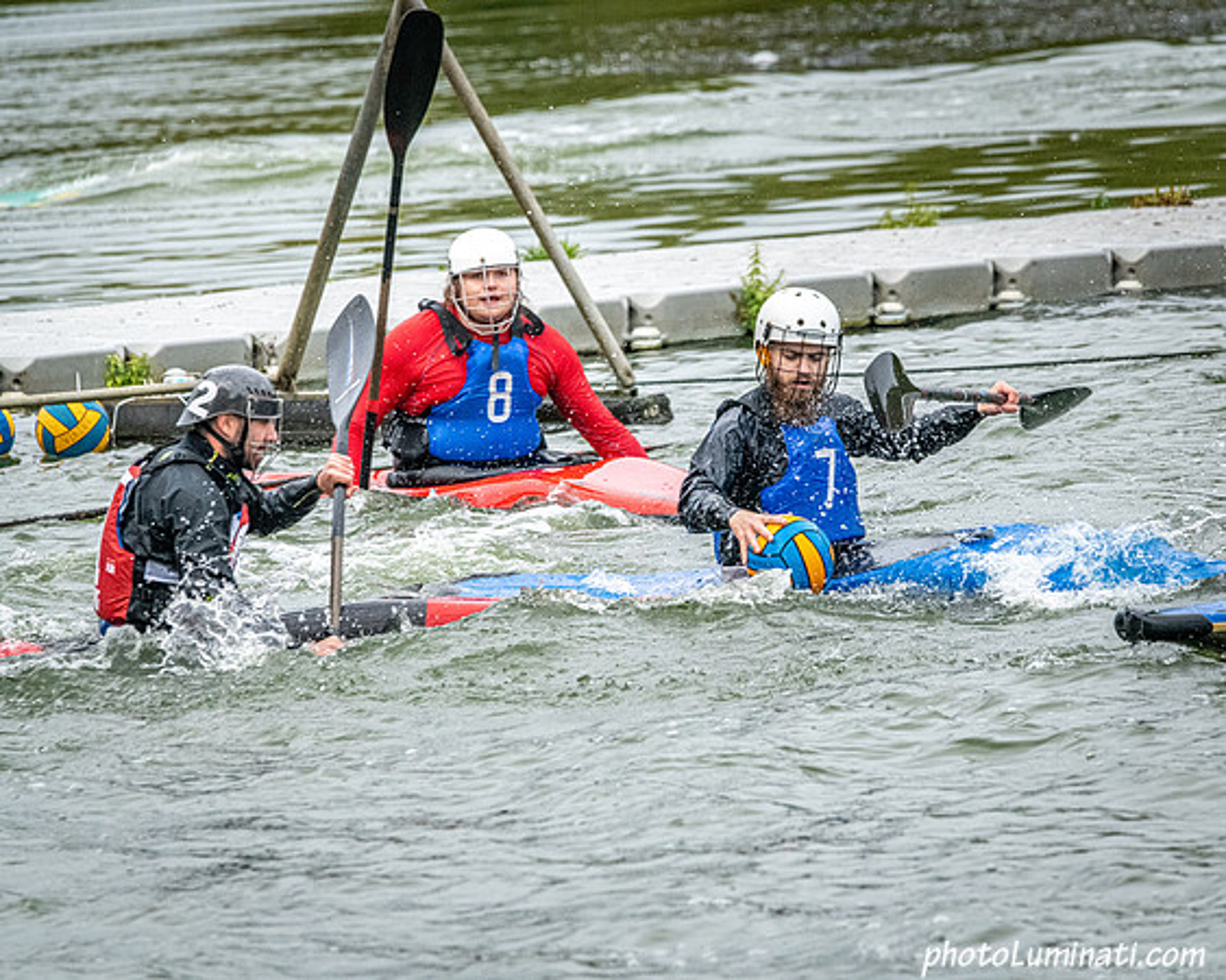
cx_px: 722
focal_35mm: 450
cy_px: 490
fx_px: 16340
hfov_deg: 4.3
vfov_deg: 3.4
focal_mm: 400
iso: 3200
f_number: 8
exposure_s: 1/2000
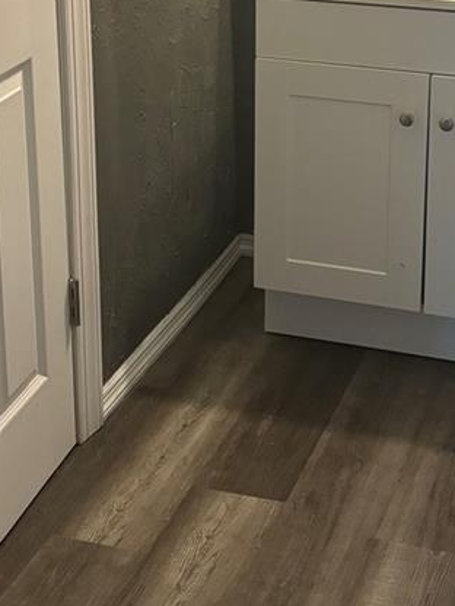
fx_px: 1314
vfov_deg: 25.2
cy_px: 60
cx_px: 312
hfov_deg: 19.6
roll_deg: -0.7
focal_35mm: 75
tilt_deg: -15.1
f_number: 1.6
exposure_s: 1/60
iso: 320
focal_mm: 5.96
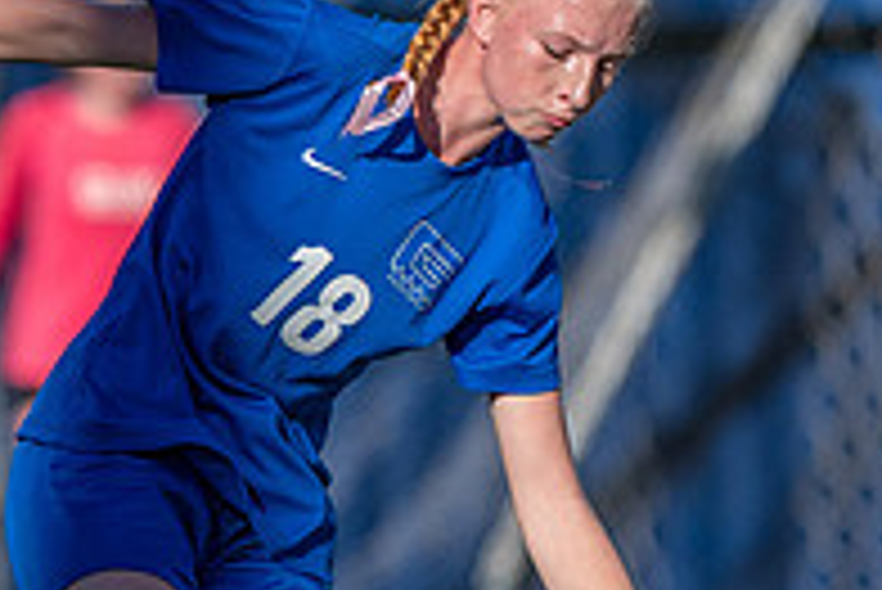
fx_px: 23488
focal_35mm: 958
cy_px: 576
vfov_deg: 1.4
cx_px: 121
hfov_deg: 2.2
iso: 200
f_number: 2.8
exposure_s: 1/3200
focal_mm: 200
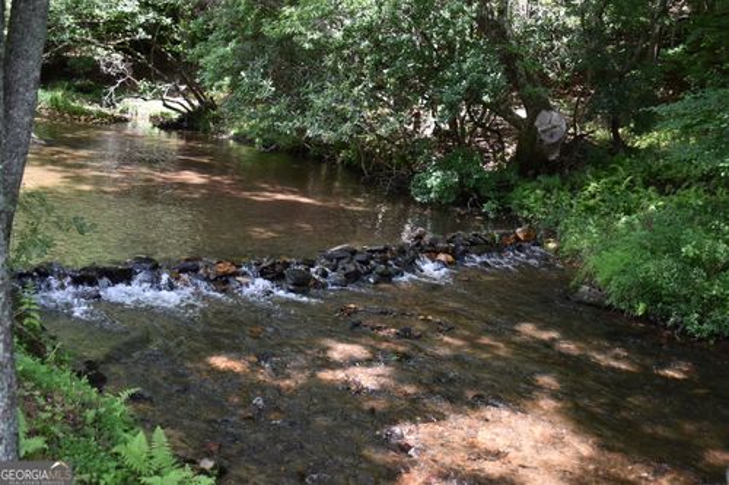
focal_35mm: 48
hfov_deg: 41.1
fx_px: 972
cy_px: 242
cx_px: 364
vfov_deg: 28.1
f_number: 4.5
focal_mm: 32
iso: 560
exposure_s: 1/250
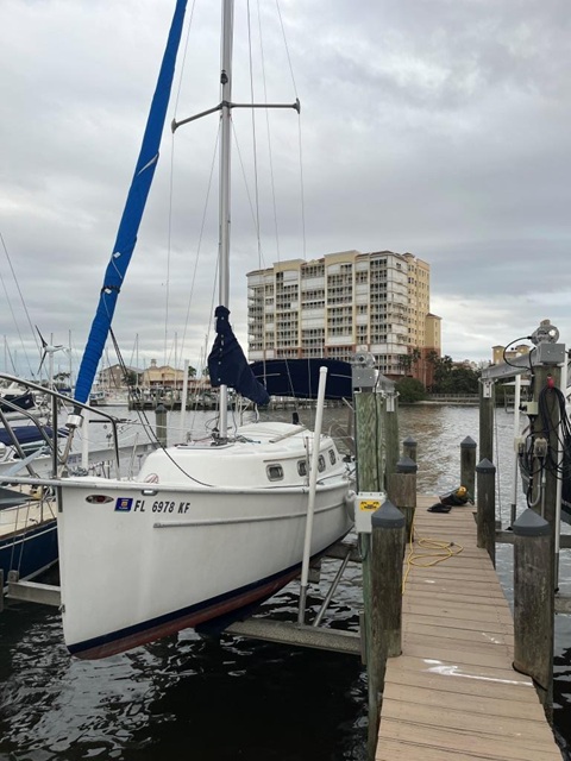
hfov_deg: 53.1
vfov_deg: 67.3
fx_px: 572
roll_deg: +1.4
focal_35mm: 26
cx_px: 286
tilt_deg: +0.8
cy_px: 380
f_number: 1.6
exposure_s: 1/367
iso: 50
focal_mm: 5.1
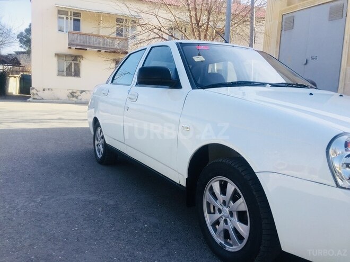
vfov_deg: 48.2
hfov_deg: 61.7
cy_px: 131
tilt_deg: -7.8
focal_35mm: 29
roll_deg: -3.2
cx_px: 175
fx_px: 293
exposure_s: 1/628
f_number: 2.2
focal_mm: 4.15
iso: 32
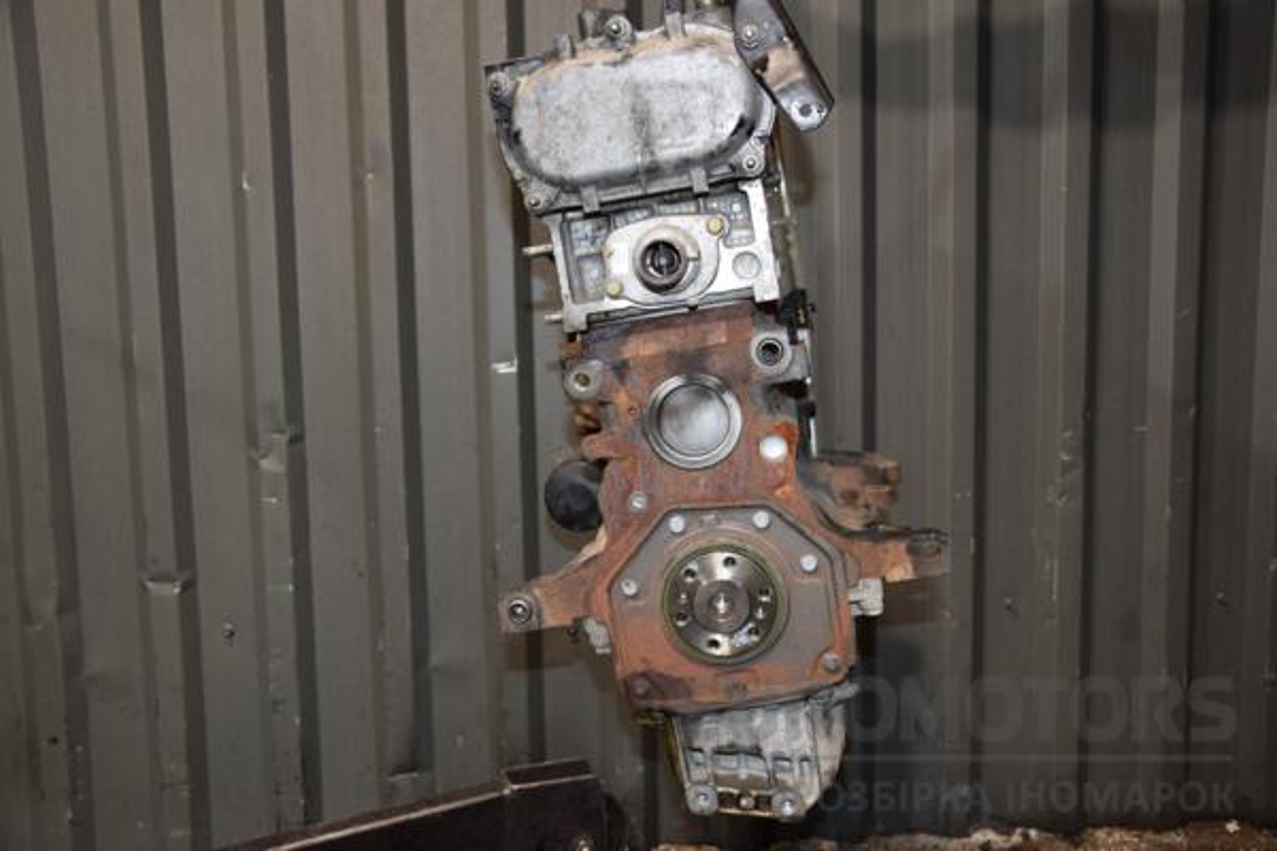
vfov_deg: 36.9
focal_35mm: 36
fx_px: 1277
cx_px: 638
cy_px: 426
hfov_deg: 53.1
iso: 800
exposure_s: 1/60
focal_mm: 24
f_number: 5
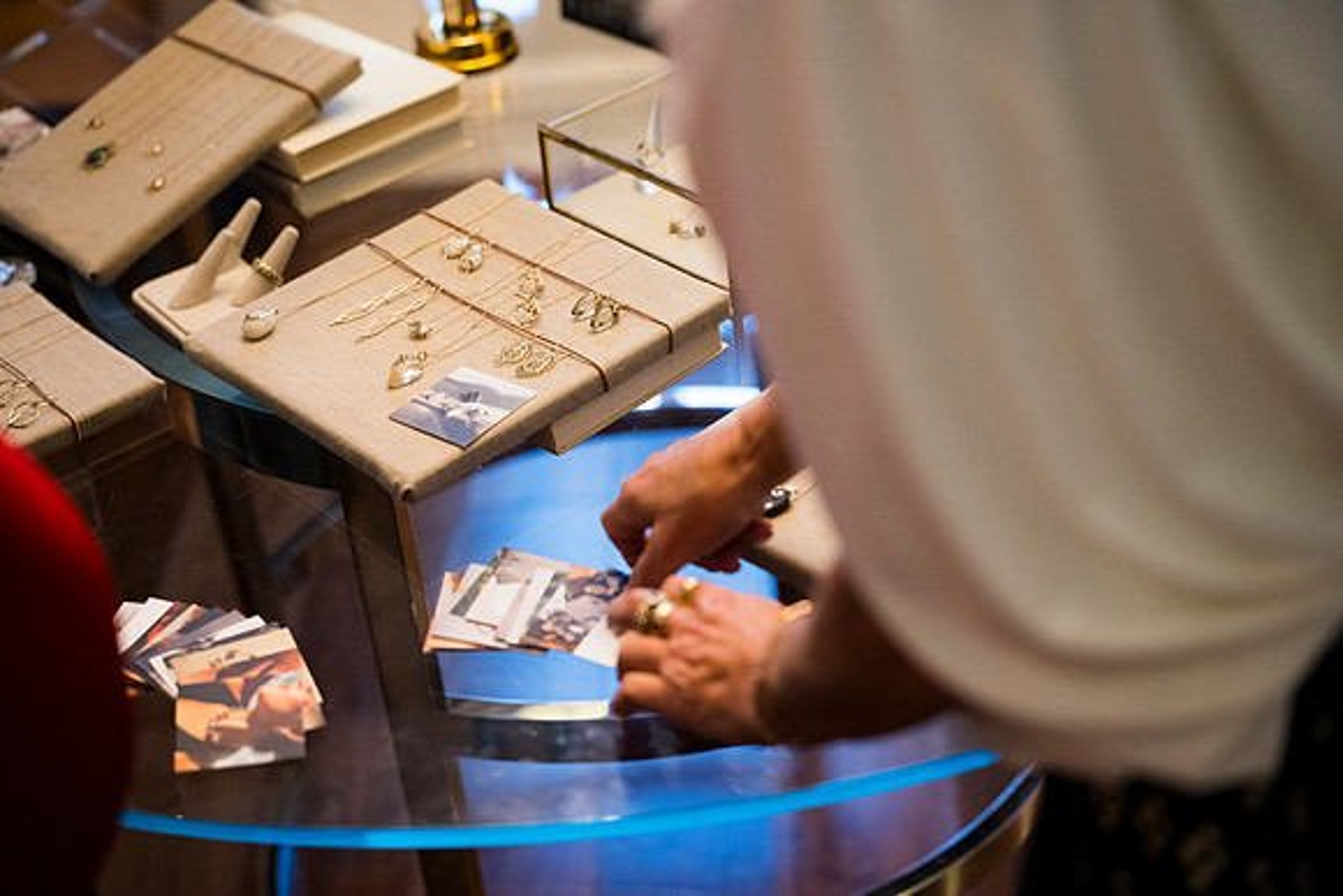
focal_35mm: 55
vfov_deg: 24.6
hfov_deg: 36.2
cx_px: 672
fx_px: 2052
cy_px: 448
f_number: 2.2
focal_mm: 55
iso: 2200
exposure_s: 1/200
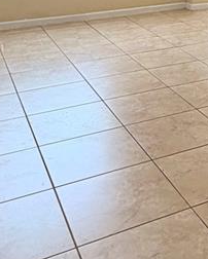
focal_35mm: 65
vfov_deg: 24.4
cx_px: 249
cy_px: -102
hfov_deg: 21.8
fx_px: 500
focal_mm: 2.22
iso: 40
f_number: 2.2
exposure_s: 1/120
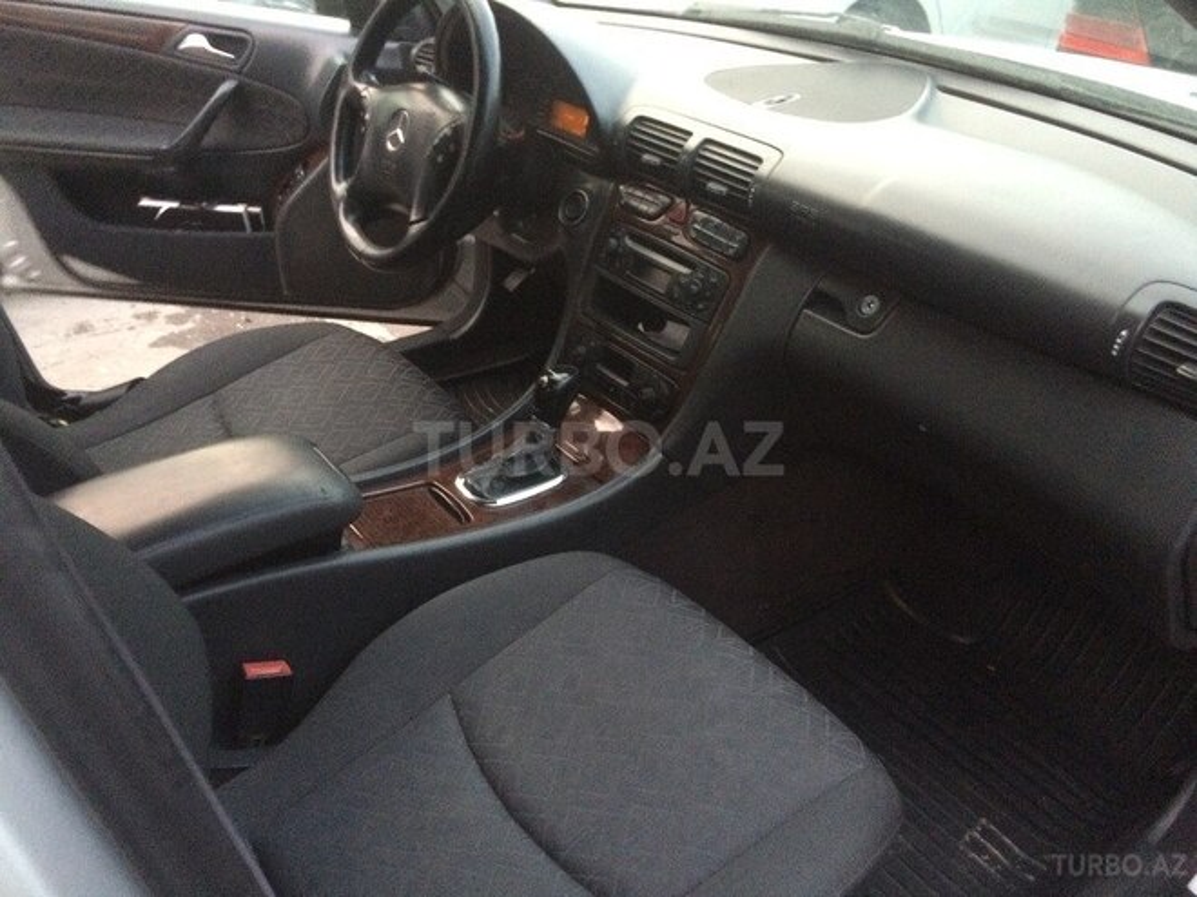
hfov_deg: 61.7
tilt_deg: -32.9
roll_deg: -1.7
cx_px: 598
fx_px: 1003
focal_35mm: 29
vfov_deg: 48.2
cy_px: 448
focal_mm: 4.15
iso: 400
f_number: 2.2
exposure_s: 1/17
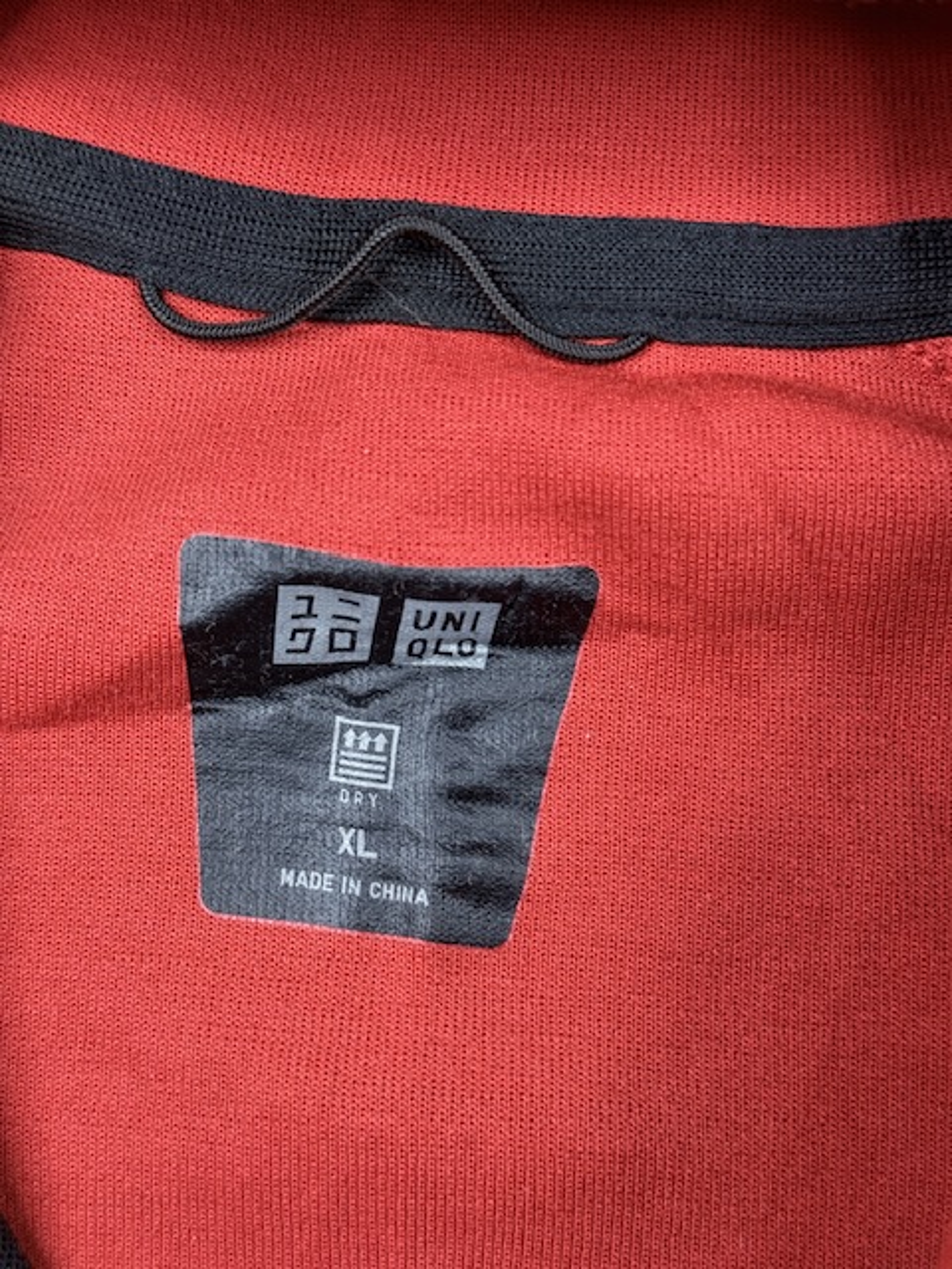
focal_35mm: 48
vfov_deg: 39.7
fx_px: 1760
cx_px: 476
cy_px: 634
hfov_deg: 30.3
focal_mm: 6.76
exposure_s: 1/50
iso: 80
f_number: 1.78
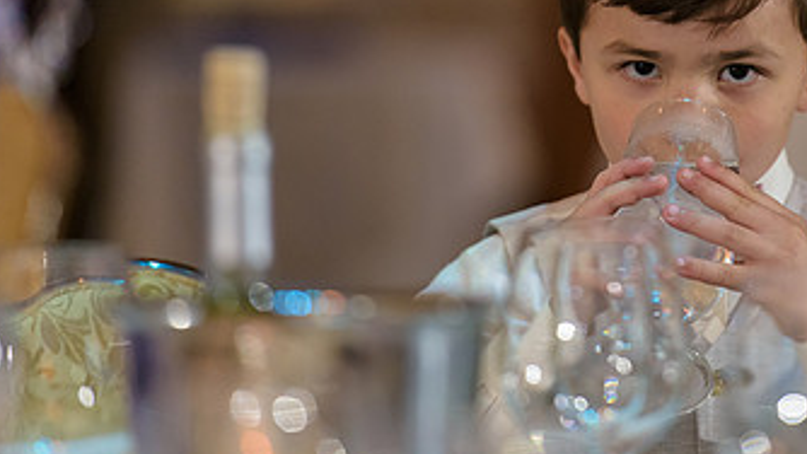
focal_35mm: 364
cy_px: 50
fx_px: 7790
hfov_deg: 5.9
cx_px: 686
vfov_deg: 3.3
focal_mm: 200
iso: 1600
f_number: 3.2
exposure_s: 1/125
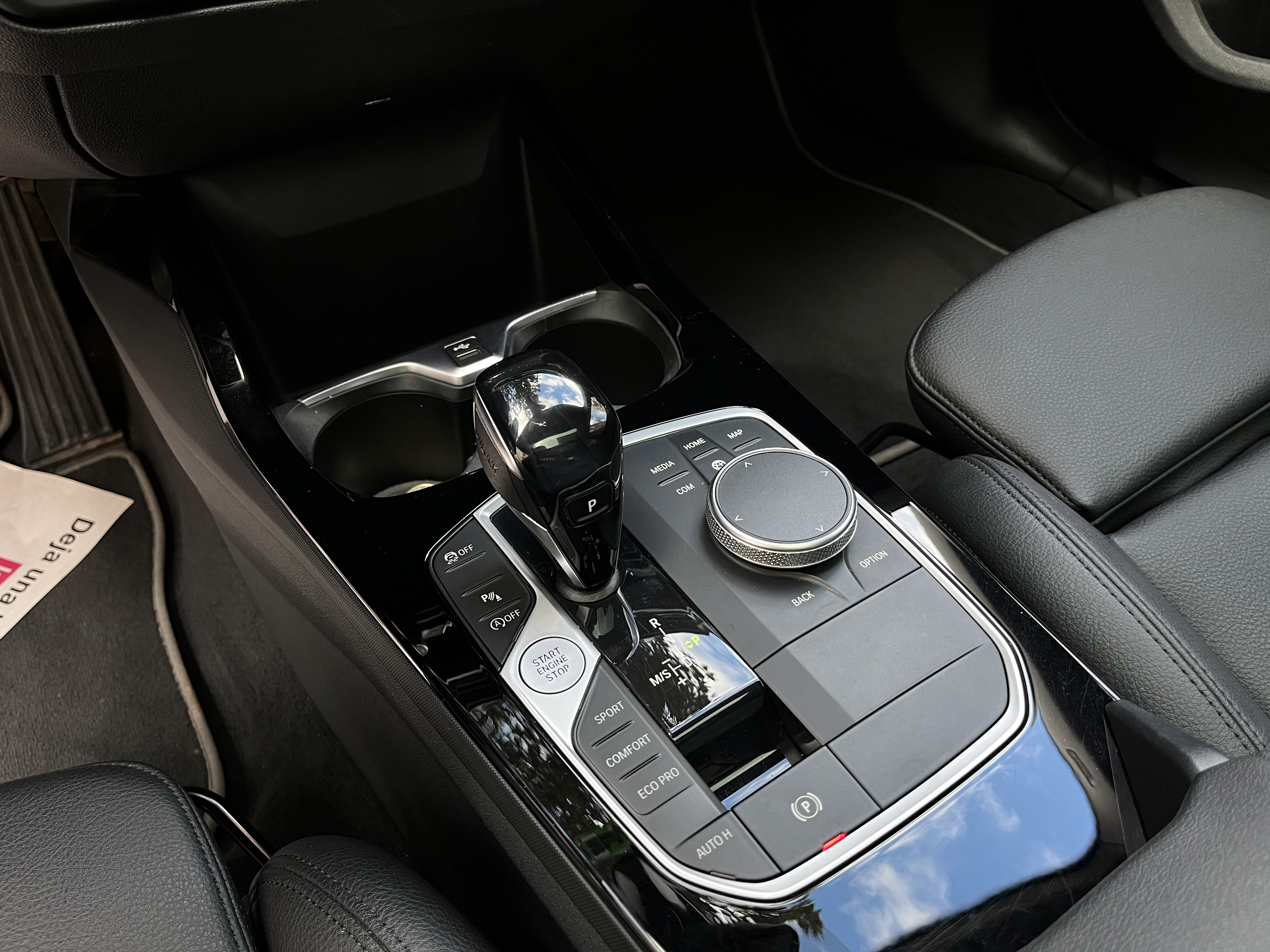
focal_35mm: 26
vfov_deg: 53.1
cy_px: 476
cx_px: 635
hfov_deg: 67.3
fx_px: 954
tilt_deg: -46.4
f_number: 1.6
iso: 125
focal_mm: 5.1
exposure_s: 1/86
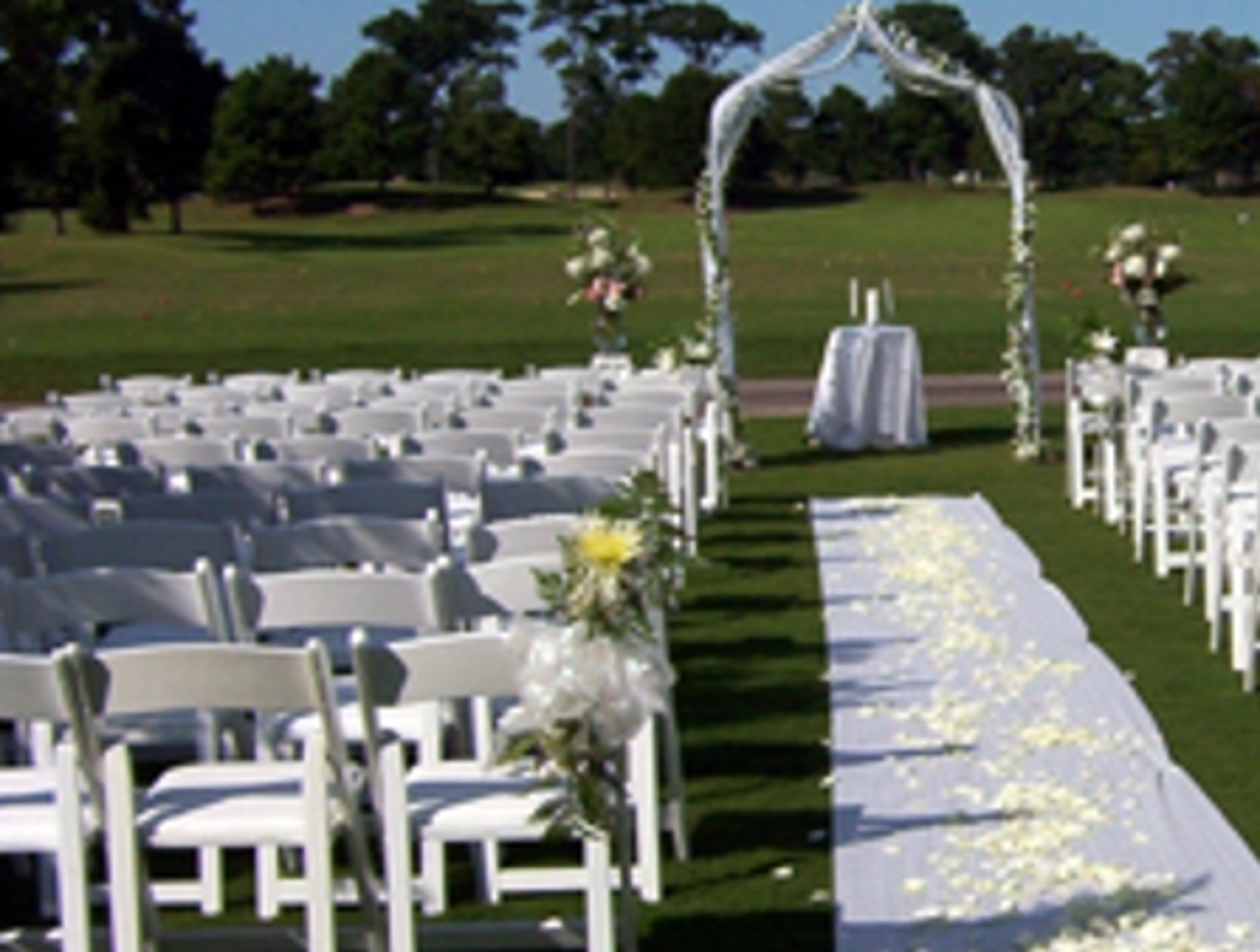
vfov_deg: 23.0
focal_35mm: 64
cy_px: 572
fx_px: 2336
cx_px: 1049
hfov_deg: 29.3
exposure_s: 1/1701
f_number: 5.24
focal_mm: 5.54
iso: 100
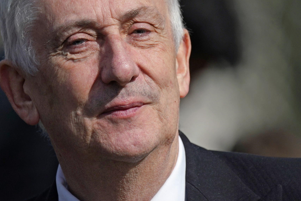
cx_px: 136
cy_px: 115
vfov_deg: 2.2
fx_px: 5142
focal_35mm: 615
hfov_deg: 3.4
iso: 320
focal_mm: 300
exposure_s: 1/3200
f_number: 5.6
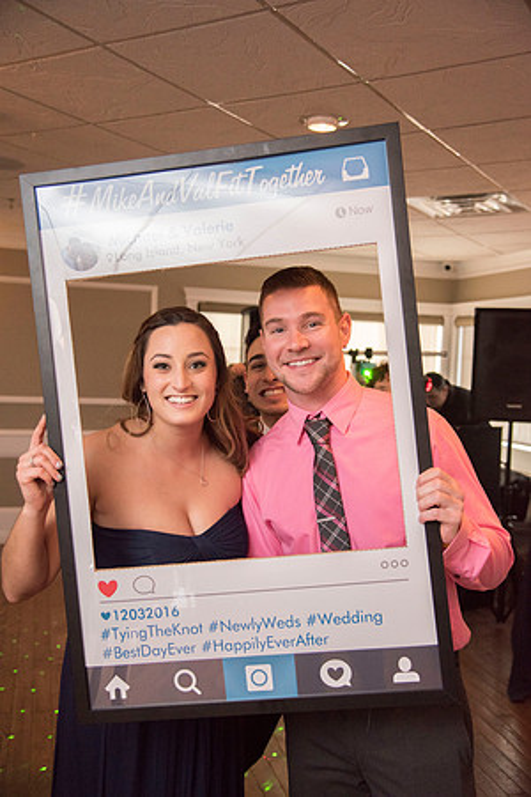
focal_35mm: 38
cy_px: 398
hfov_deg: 35.1
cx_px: 266
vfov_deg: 50.7
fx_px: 841
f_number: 4
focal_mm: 38
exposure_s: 1/200
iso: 2000
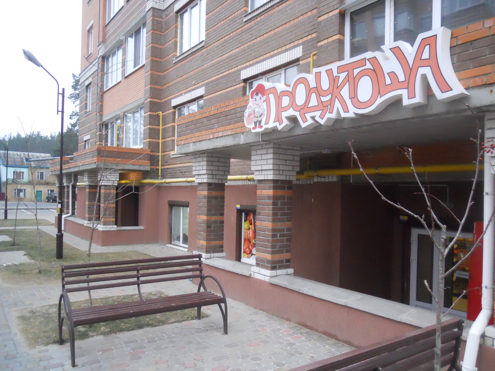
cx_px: 248
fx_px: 400
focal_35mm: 28
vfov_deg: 49.7
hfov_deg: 63.4
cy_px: 186
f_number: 2.7
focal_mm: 5
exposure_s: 1/125
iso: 800
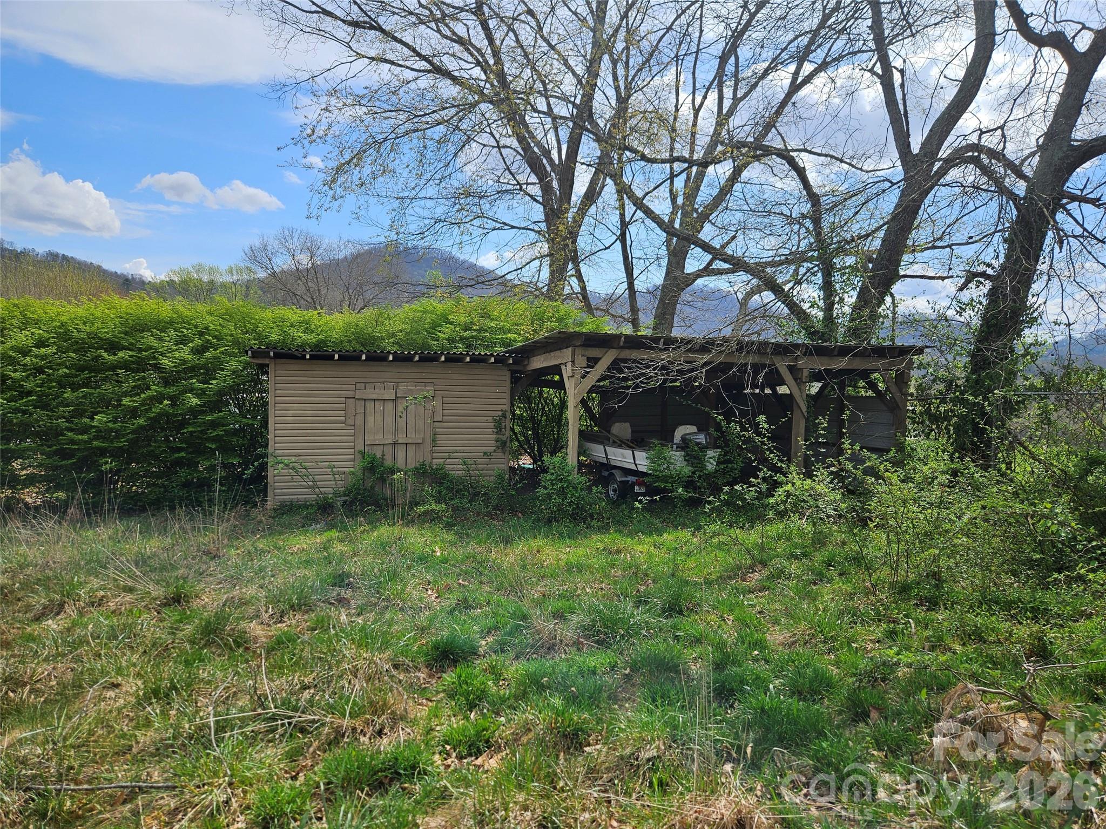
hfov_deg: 73.9
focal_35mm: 23
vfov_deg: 58.9
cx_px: 553
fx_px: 735
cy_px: 414
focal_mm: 5.4
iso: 25
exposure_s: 1/2500
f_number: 1.8
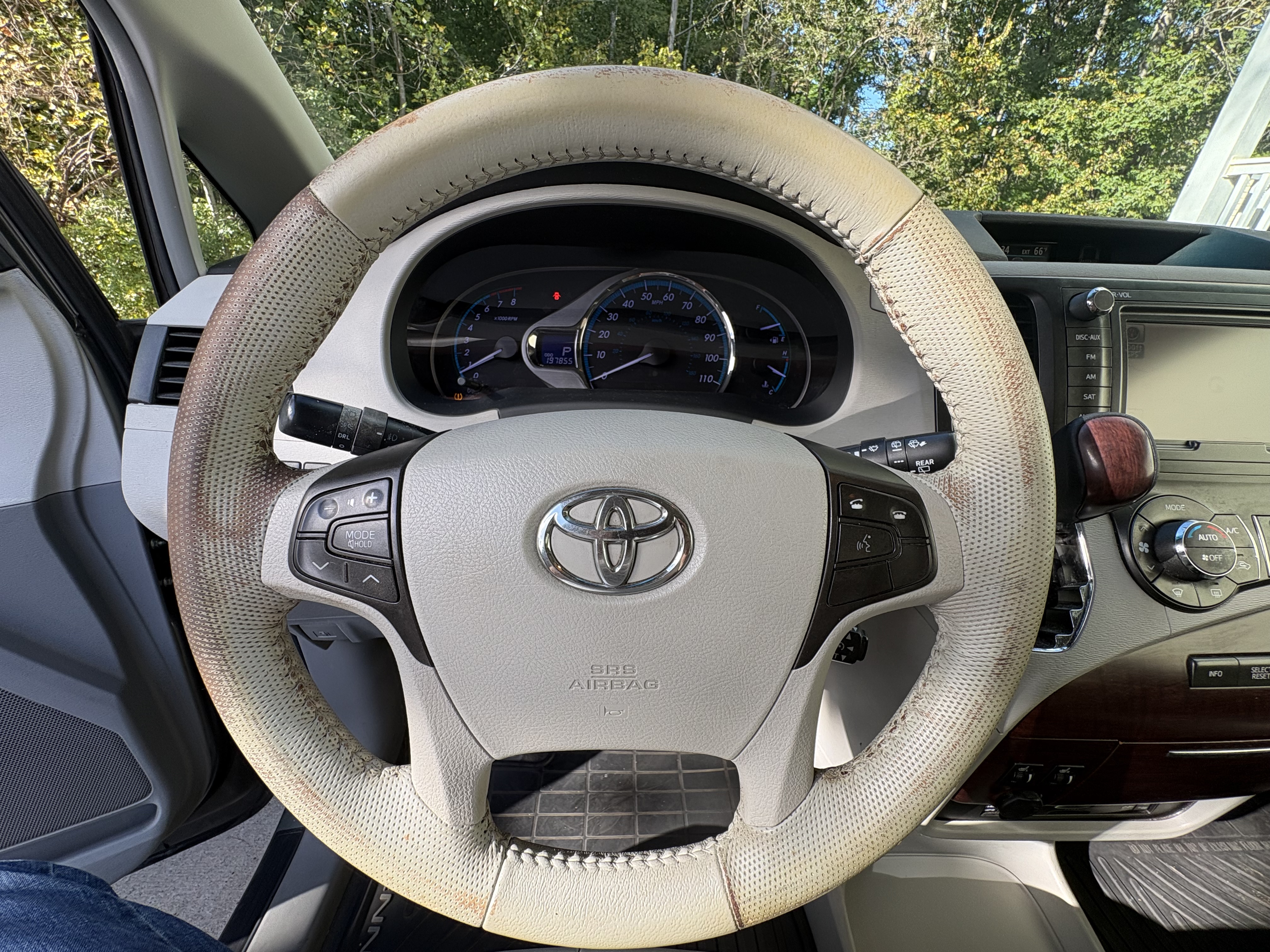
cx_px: 635
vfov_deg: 85.7
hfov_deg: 102.1
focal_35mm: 14
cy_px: 476
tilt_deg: -27.5
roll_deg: -3.4
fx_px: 514
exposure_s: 1/166
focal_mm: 2.22
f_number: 2.2
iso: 40
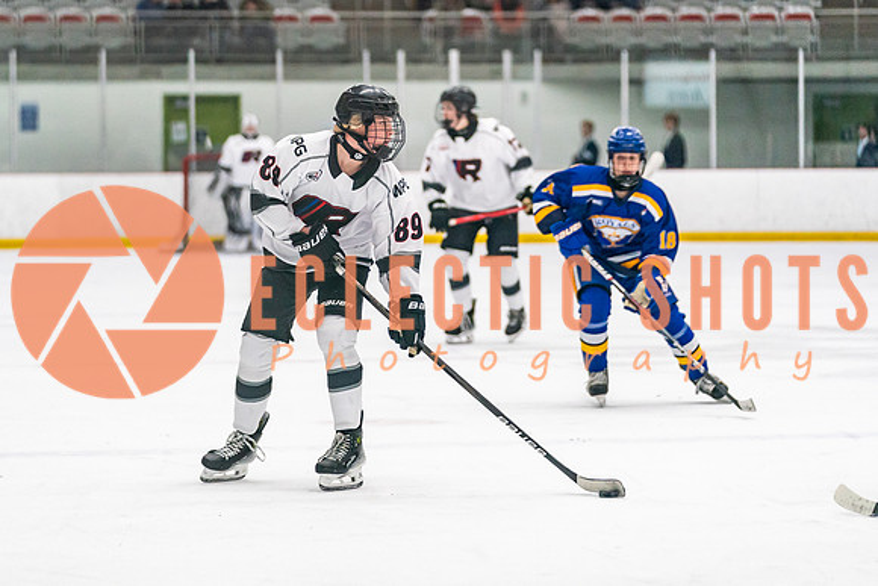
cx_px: 386
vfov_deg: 8.1
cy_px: 260
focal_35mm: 169
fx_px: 4118
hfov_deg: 12.2
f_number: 2.8
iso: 3200
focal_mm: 126
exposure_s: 1/1250
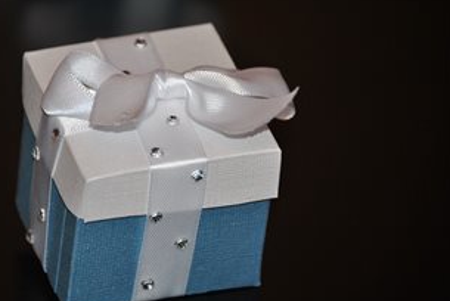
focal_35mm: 197
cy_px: 140
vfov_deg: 7.0
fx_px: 2465
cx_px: 159
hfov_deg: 10.4
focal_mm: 100
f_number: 4.8
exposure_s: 1/60
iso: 200
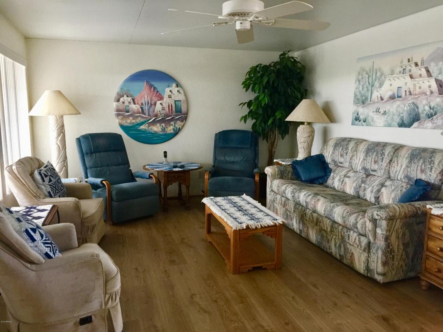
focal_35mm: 29
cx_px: 222
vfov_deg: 48.2
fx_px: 371
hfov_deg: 61.7
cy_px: 166
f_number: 2.2
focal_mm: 4.15
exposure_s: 1/15
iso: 125
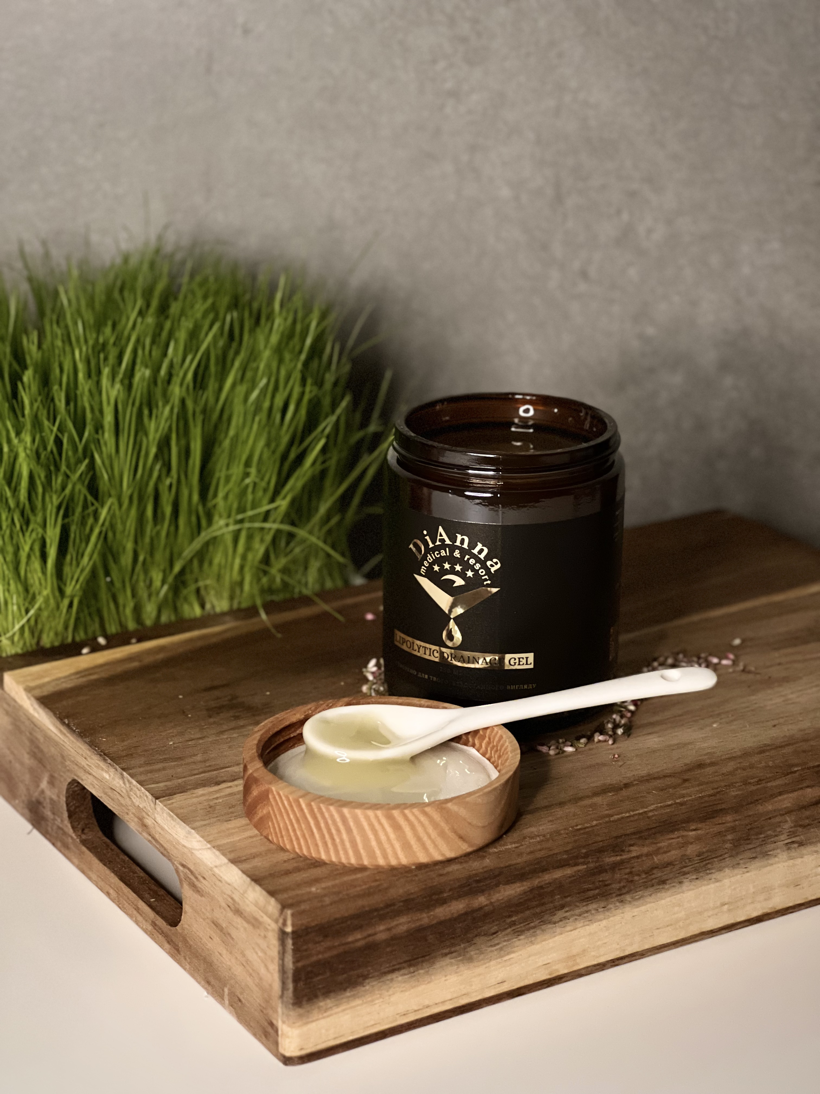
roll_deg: -0.1
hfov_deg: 19.1
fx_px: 2432
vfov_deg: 25.3
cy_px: 547
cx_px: 410
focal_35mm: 77
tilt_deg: -17.8
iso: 400
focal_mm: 9
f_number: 2.8
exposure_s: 1/28
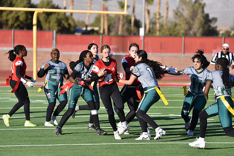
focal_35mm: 250
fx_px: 1625
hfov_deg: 8.2
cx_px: 117
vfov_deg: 5.5
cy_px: 78
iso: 800
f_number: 5.6
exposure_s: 1/4000
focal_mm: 250
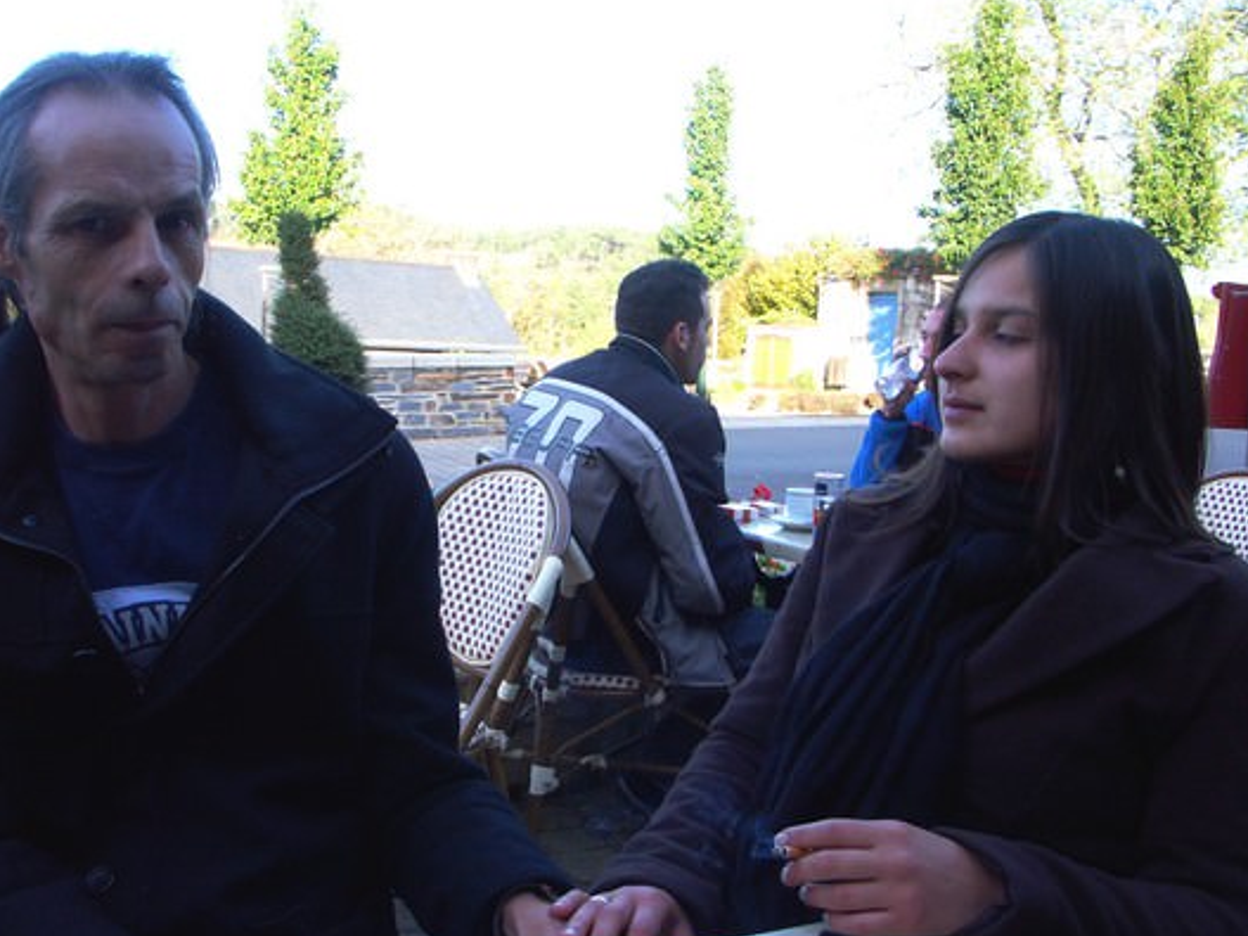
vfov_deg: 41.7
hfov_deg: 53.9
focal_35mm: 34
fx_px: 1226
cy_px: 507
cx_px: 566
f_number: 5
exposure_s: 1/200
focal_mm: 7.2
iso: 100
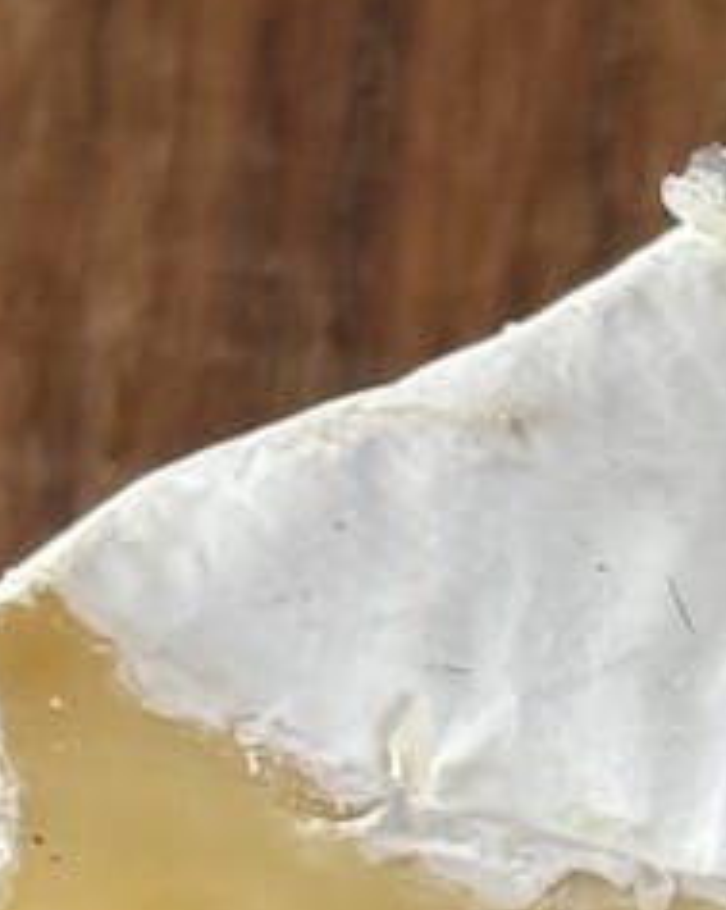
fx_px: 10657
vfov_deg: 4.9
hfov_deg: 3.8
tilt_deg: -45.5
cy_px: 787
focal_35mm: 396
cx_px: 1609
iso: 100
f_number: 1.78
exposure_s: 1/111
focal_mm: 6.76
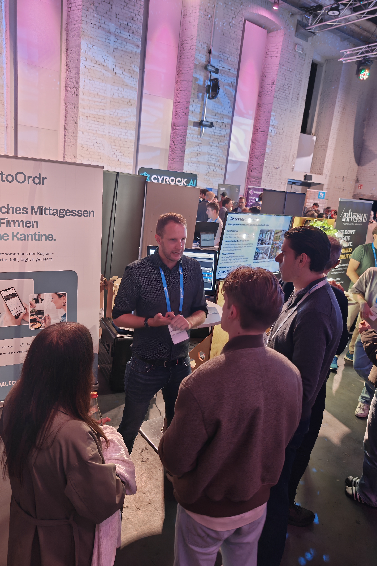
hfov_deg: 51.3
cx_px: 187
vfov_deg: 71.5
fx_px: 393
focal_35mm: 25
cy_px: 283
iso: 320
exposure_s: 1/28.3
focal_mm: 6.57
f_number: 1.68
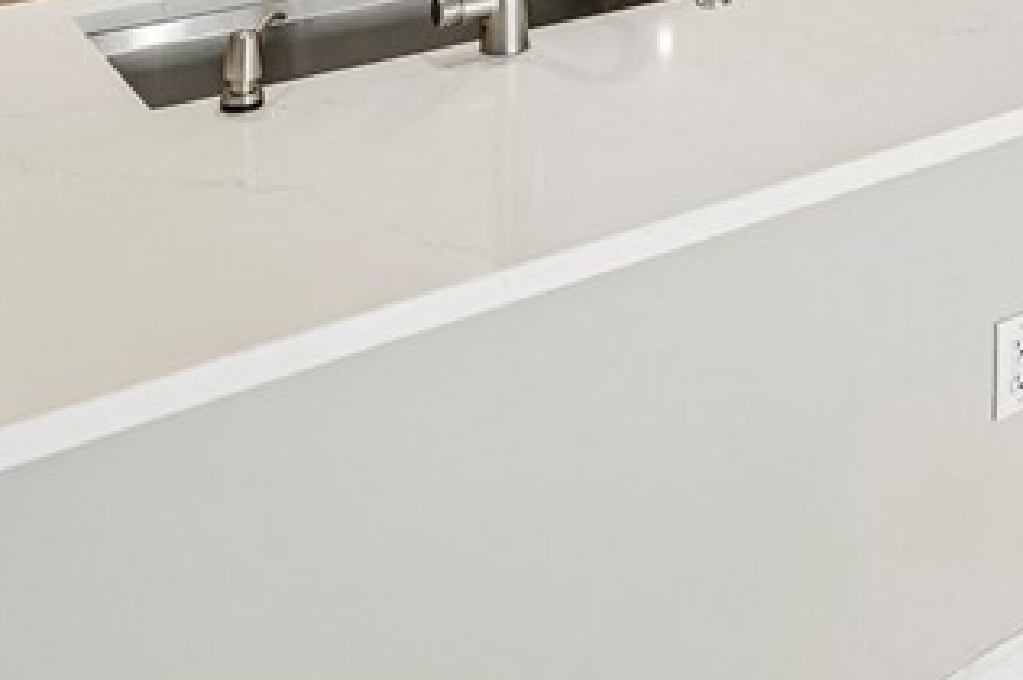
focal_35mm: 57
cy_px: -474
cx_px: 881
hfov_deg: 33.7
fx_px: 1610
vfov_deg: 19.2
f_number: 8
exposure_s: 1/40
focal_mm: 16.5
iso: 400
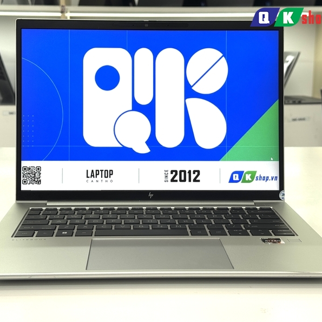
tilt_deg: -10.5
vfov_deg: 30.0
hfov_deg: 30.0
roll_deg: +0.6
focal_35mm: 57
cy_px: 161
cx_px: 147
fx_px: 600
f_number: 1.78
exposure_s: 1/211
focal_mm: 6.76
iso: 50
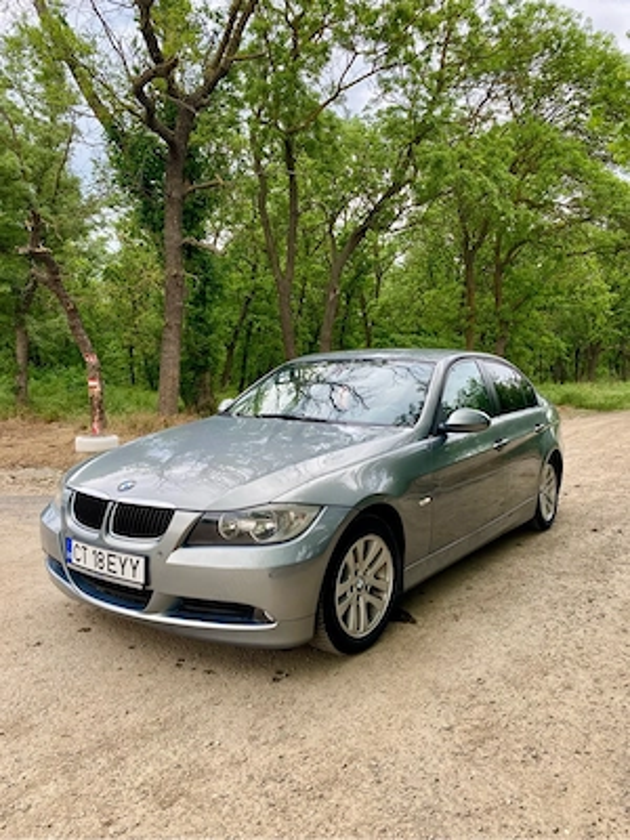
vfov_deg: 67.3
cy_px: 420
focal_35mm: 26
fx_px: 631
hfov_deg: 53.1
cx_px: 315
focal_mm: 4.25
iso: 32
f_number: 1.8
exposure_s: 1/296
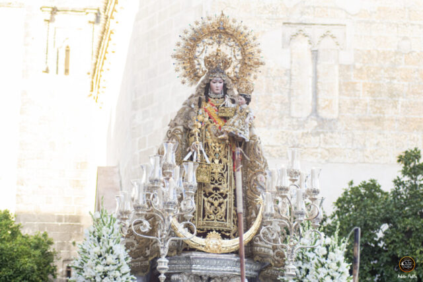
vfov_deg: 13.0
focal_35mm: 105
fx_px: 1234
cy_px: 141
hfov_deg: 19.5
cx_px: 212
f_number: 4
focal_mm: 70
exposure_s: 1/160
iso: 400
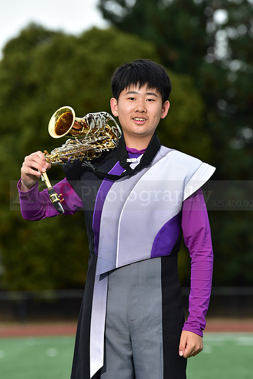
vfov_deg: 11.7
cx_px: 126
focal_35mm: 175
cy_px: 190
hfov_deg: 7.9
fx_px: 1844
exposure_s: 1/200
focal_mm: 175
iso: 500
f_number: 5
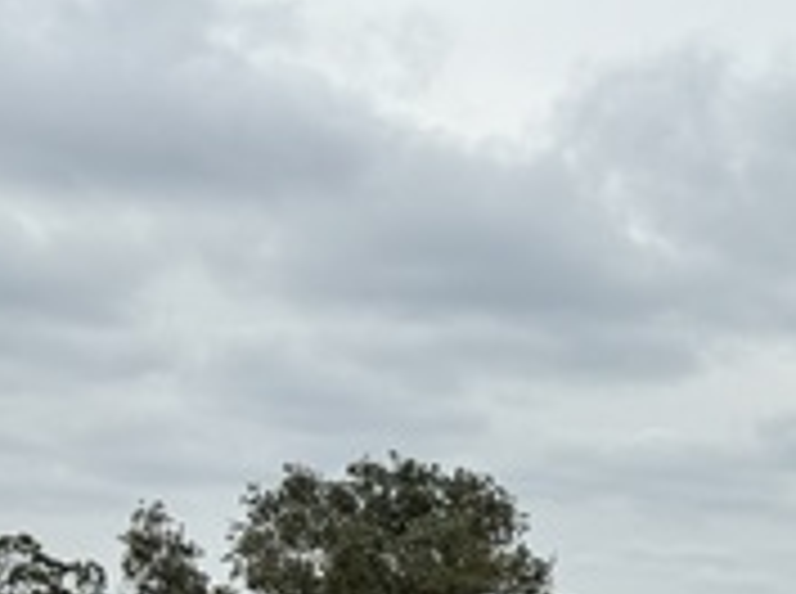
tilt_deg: -7.3
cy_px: 963
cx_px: 1066
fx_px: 1997
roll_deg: -1.7
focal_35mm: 87
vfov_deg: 15.3
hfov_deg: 20.4
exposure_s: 1/4950
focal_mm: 6.86
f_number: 1.78
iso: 80
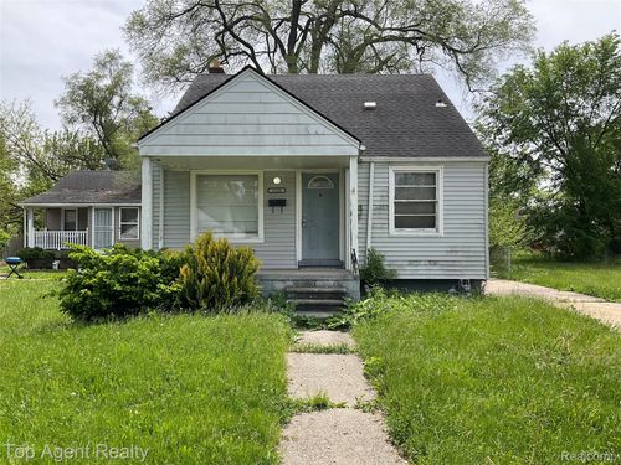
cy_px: 232
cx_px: 310
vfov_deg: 48.2
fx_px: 520
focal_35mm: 29
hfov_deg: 61.7
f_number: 1.8
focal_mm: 3
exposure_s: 1/1250
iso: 16
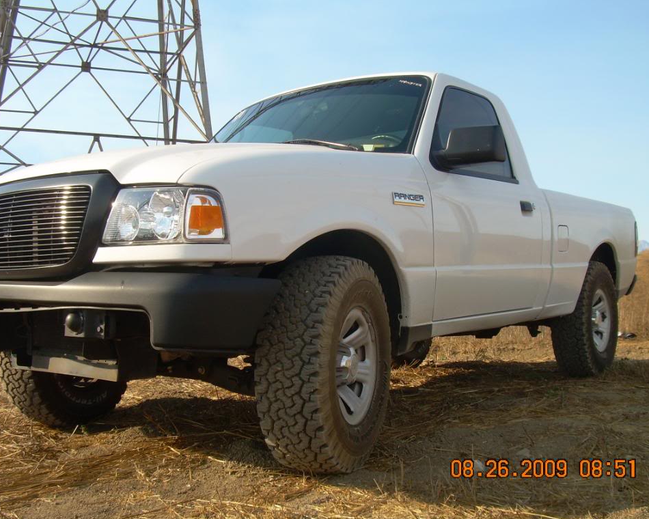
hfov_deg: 45.8
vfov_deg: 37.3
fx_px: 768
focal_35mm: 40
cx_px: 318
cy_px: 262
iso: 50
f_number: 4.6
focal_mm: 6.3
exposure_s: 1/250
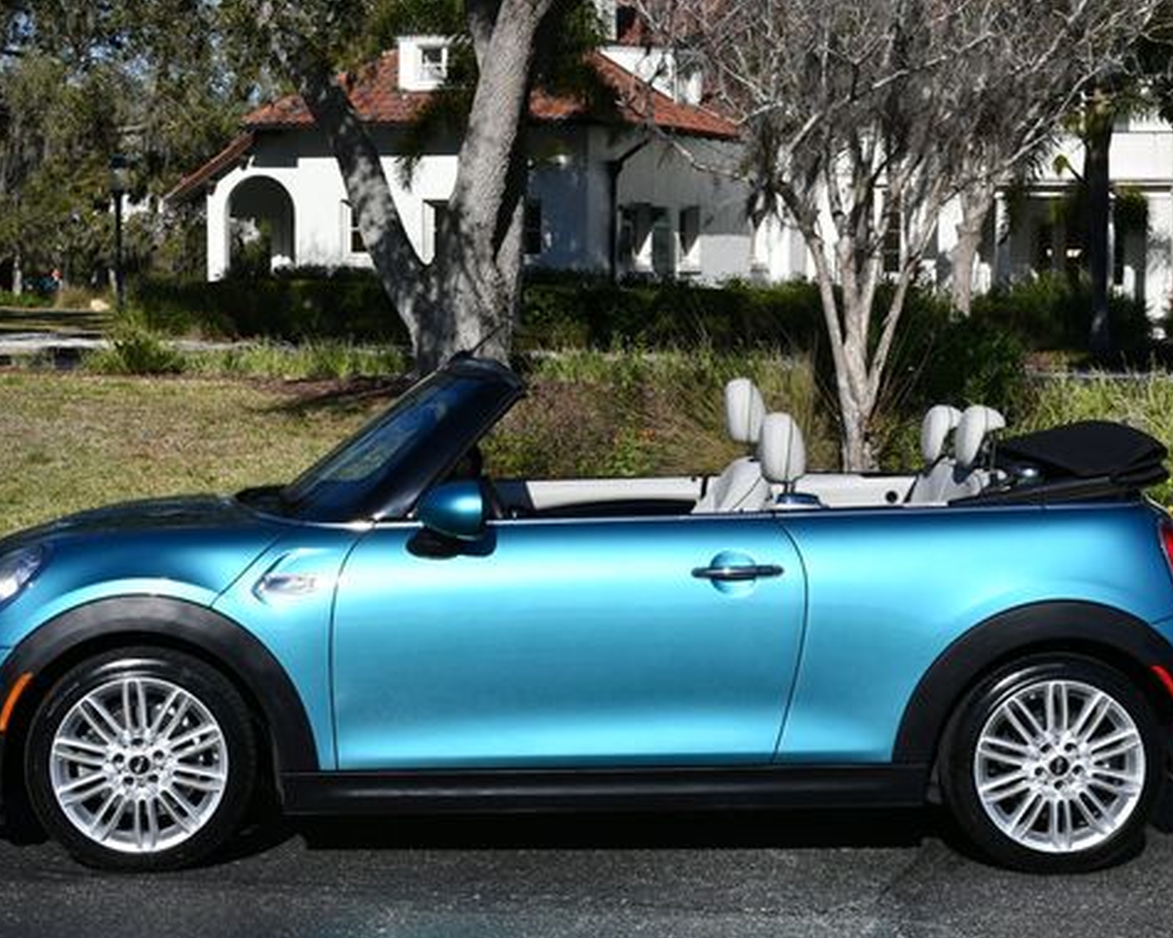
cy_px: 444
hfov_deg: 25.1
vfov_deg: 20.2
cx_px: 575
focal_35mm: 76
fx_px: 2638
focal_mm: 30
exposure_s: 1/320
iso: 100
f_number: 9
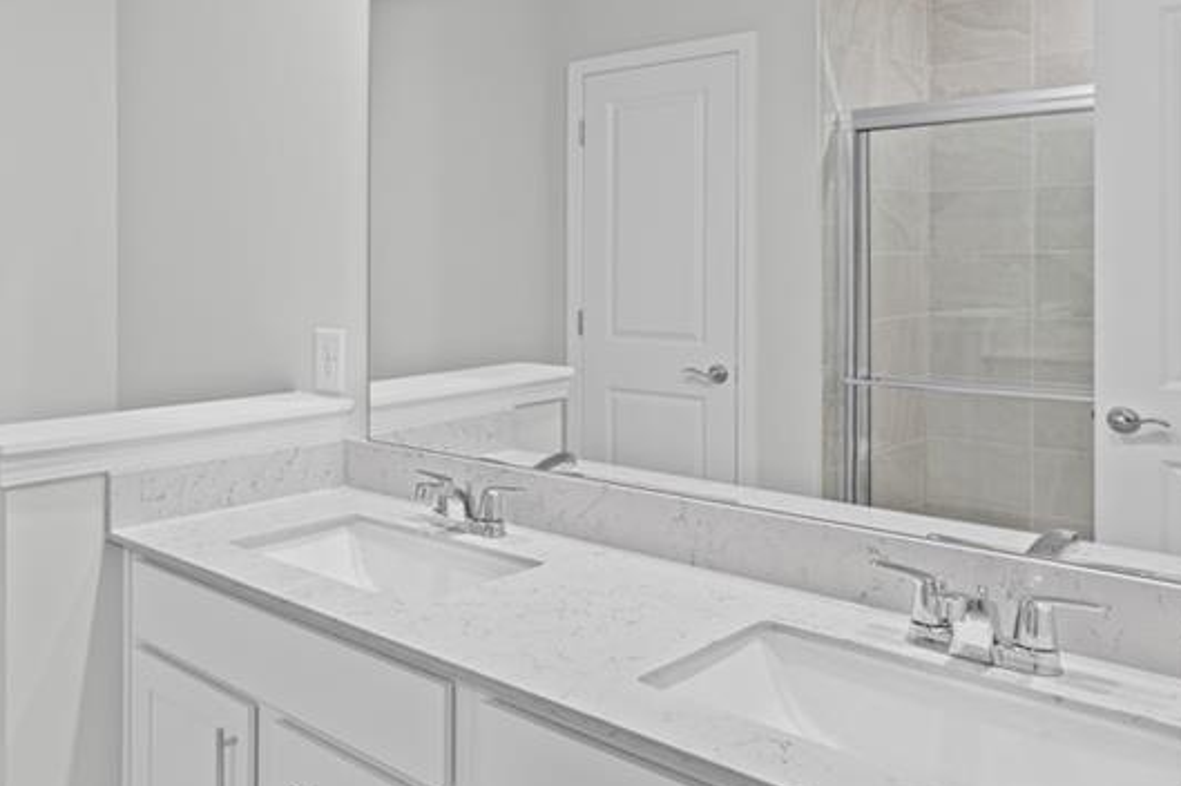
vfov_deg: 41.8
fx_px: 1016
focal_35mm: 31
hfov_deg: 56.3
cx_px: 248
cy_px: 275
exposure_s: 1/4
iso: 200
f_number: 8
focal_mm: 16
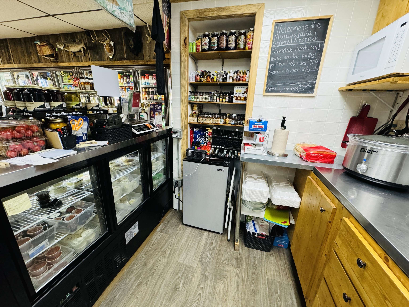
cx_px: 204
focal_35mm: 14
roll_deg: -1.5
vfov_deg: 85.7
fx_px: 165
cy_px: 154
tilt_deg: -17.6
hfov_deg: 102.1
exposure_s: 1/120
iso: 320
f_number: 2.2
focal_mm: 2.22
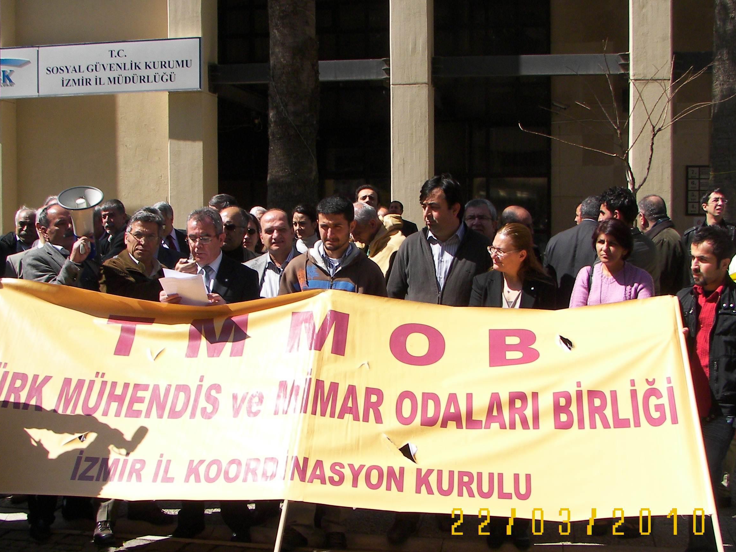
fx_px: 1021
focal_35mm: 48
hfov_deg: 39.6
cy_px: 250
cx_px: 350
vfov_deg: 30.2
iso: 64
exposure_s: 1/640
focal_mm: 6
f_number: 4
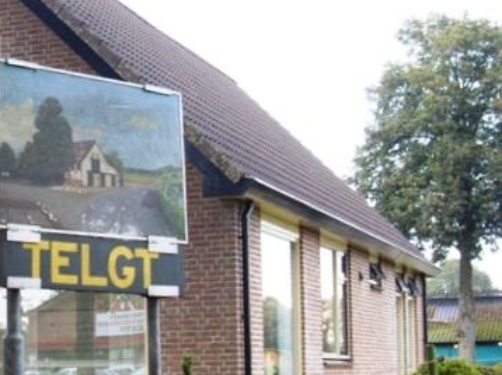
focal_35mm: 68
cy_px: 255
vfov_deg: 21.5
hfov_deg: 28.2
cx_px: 129
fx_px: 985
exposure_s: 1/60
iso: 200
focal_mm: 7.9
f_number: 2.8
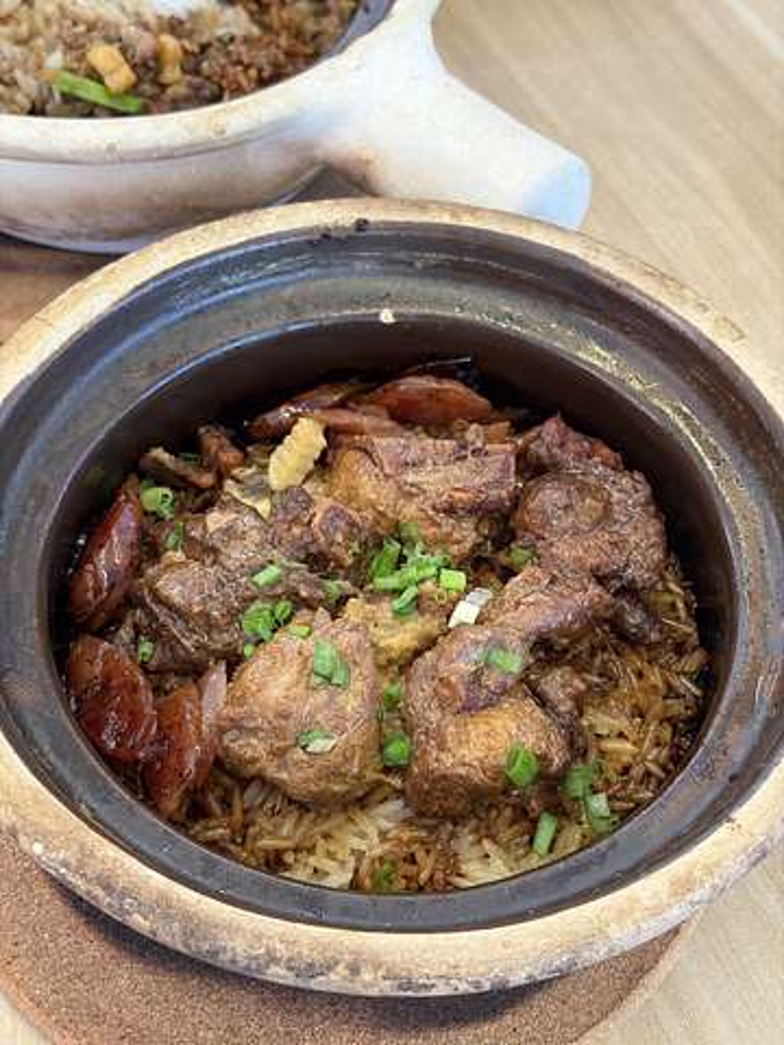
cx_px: 392
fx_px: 1570
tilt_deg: -53.7
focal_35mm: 52
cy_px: 522
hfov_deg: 28.0
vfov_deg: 36.8
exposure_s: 1/60
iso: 80
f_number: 1.6
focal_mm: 5.96
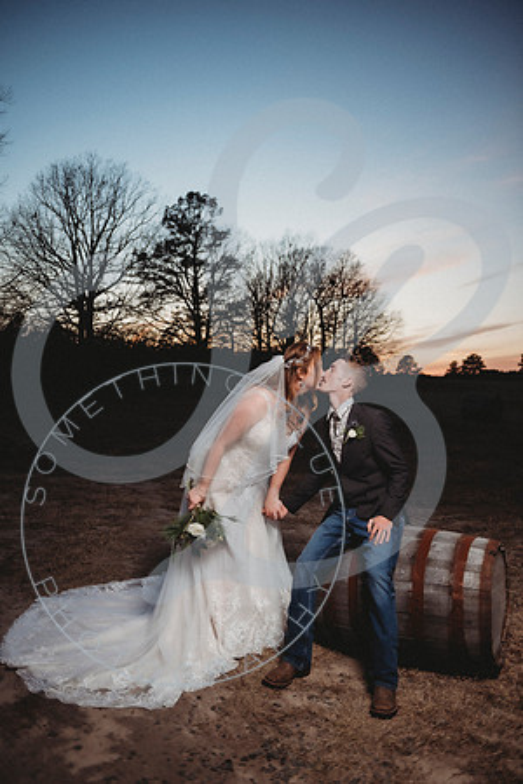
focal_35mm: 31
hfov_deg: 42.3
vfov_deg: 60.3
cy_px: 392
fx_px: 675
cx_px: 262
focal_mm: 31
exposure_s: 1/500
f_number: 2.8
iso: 200
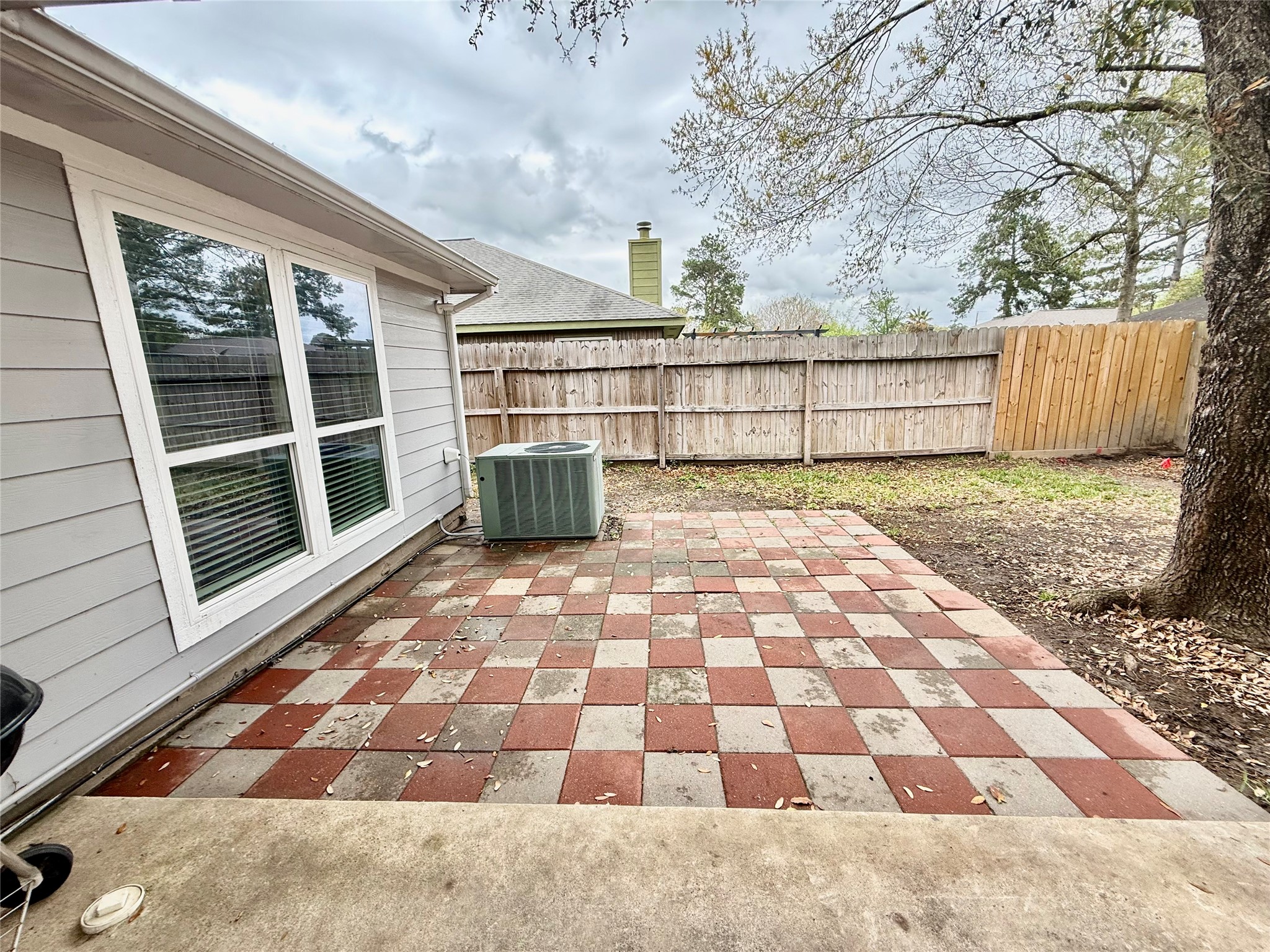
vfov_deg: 85.7
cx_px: 635
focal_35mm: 14
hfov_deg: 102.1
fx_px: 514
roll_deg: +1.8
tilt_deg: -11.0
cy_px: 476
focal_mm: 2.22
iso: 50
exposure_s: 1/155
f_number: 2.2
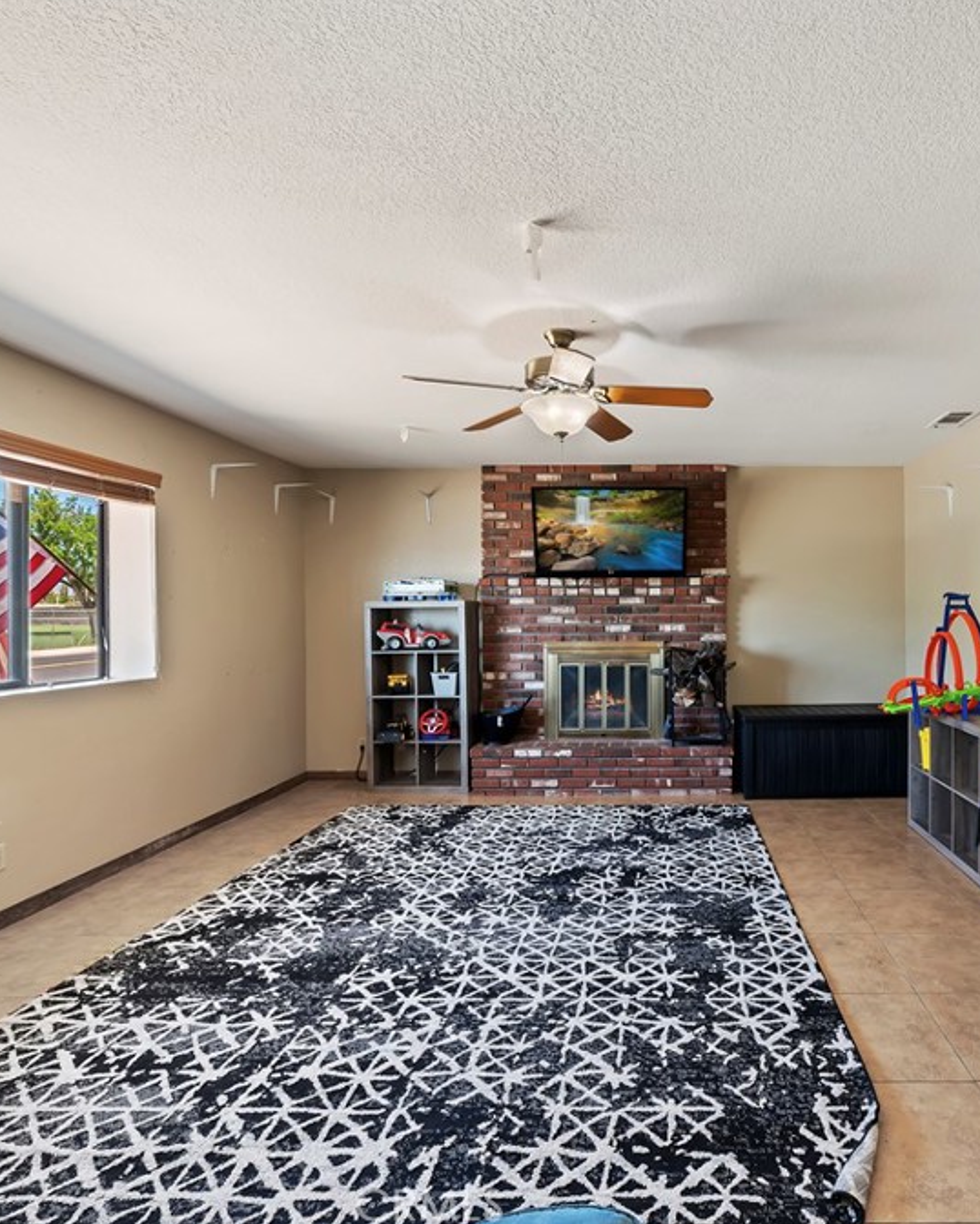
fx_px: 725
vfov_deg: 80.4
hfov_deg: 66.2
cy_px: 611
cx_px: 658
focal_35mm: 20
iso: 500
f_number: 10
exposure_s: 1/5
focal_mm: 14
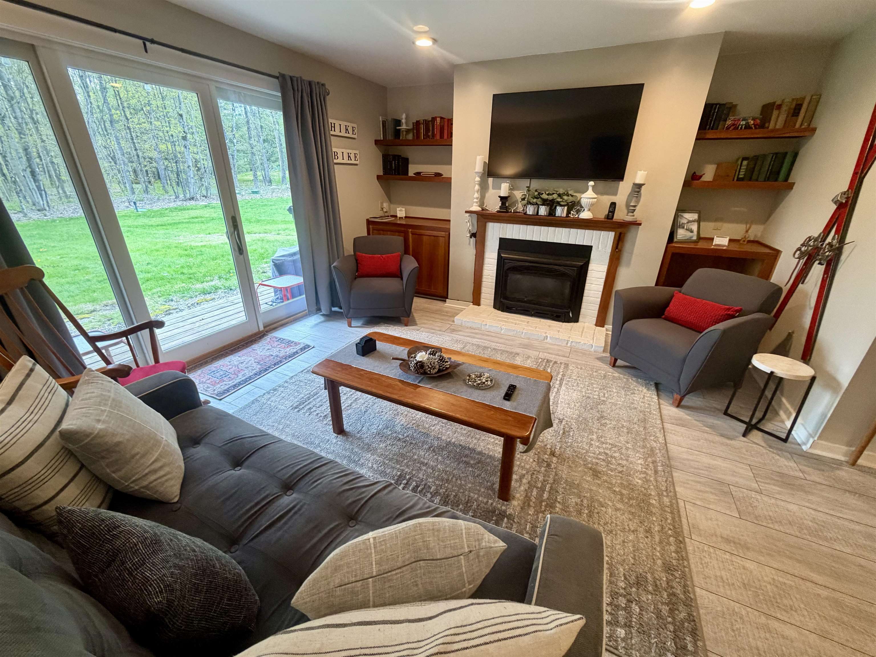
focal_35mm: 14
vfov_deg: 85.7
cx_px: 438
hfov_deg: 102.1
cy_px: 328
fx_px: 354
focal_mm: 2.22
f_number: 2.2
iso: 250
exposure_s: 1/60
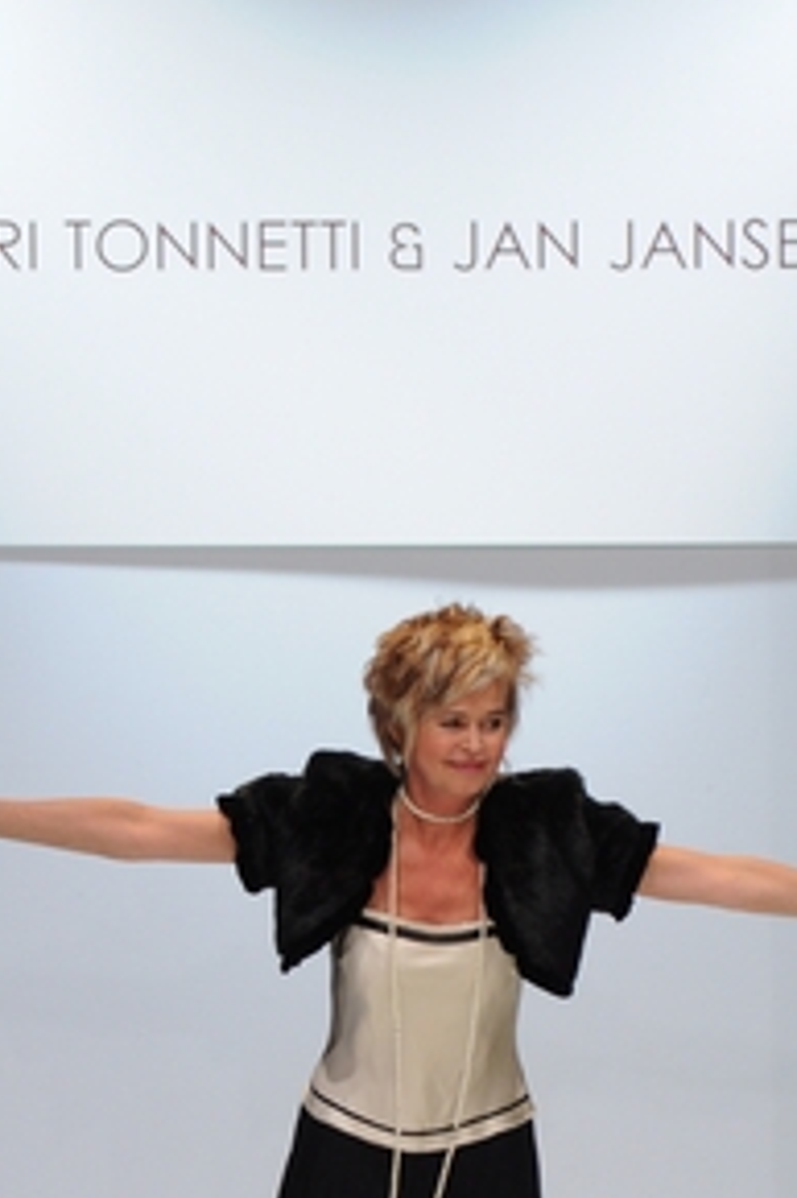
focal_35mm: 390
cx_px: 477
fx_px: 12962
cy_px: 1037
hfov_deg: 3.5
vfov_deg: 5.3
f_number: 4
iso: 640
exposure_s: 1/200
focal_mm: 145
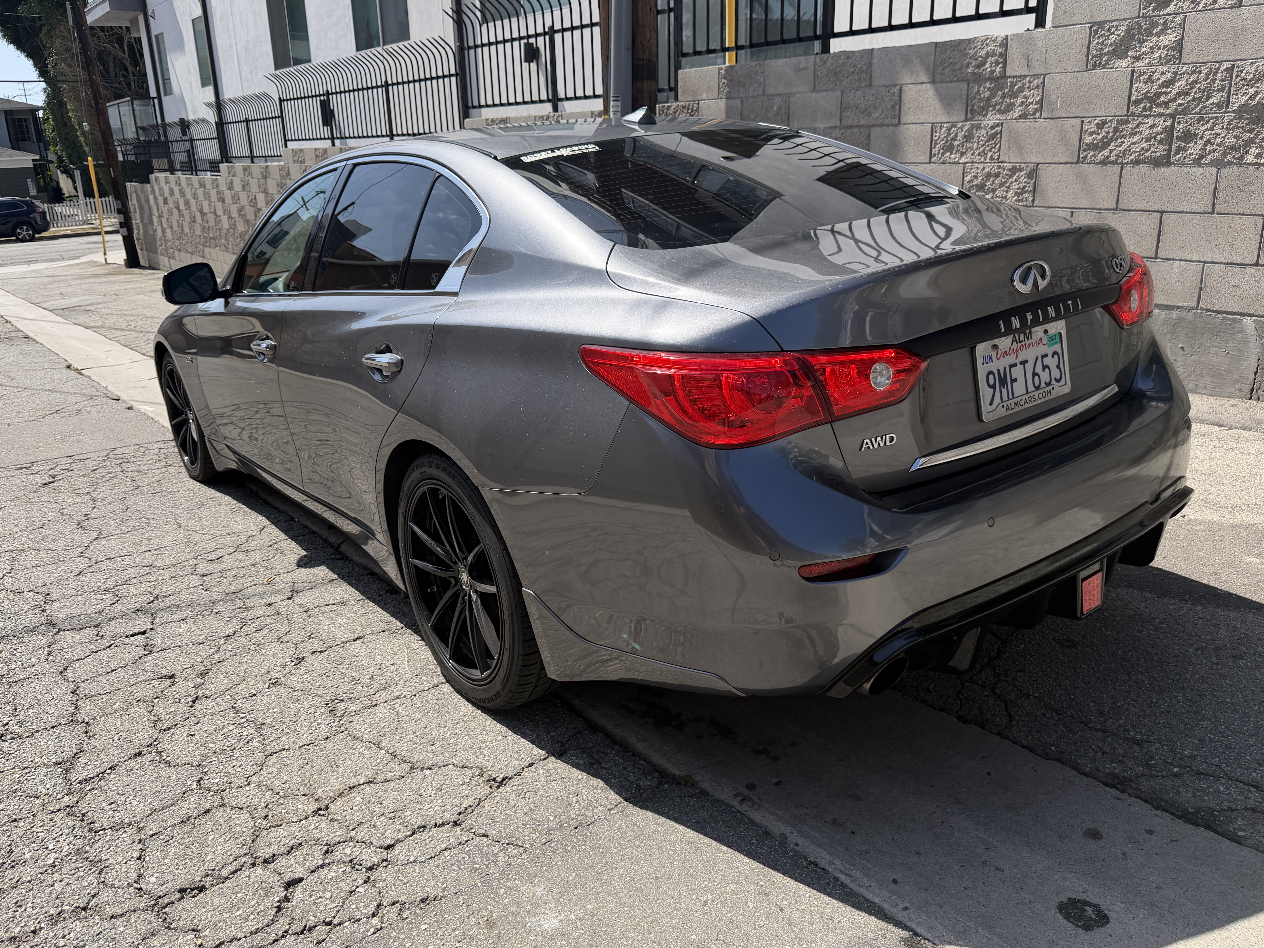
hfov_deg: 67.3
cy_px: 448
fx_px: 949
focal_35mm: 26
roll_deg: +2.4
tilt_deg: -18.0
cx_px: 604
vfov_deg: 53.0
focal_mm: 6.76
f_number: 1.78
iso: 100
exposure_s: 1/4673
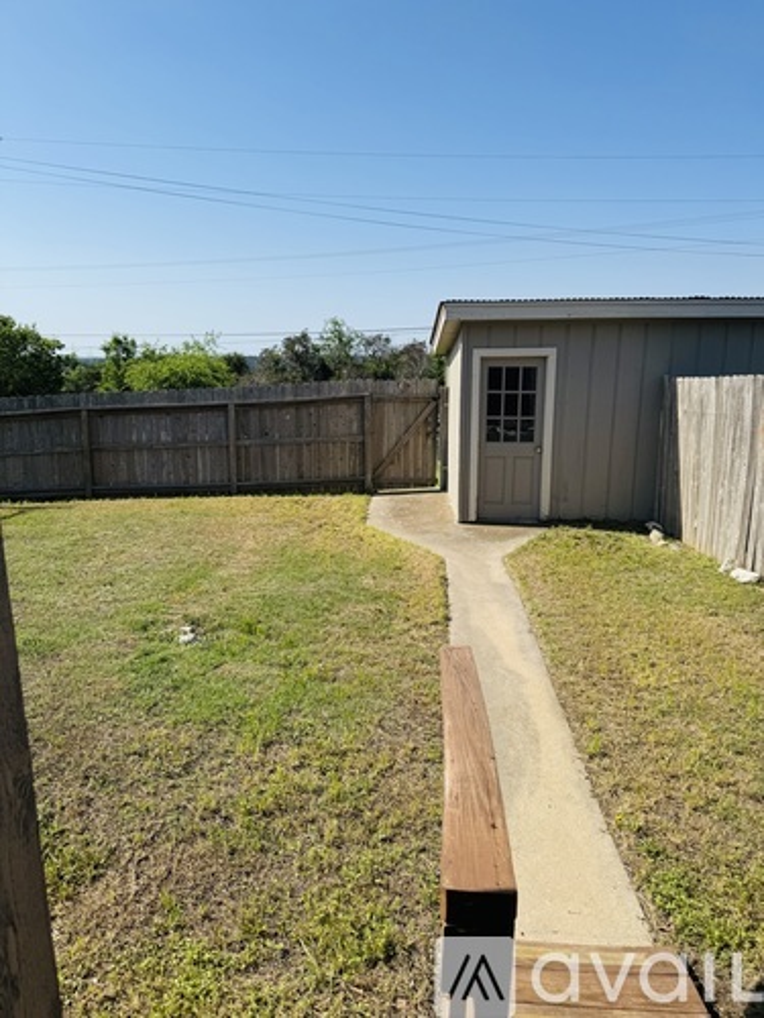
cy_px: 509
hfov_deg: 56.8
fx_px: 706
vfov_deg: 71.6
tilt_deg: -13.1
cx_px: 382
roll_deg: +0.8
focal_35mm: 24
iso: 80
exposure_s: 1/4950
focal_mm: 6.76
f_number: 1.78
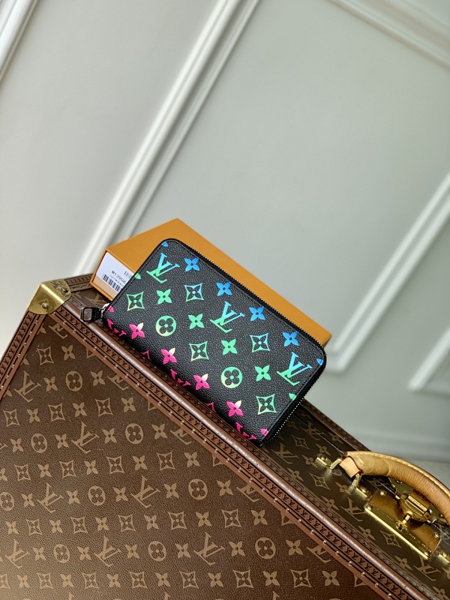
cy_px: 300
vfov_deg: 36.8
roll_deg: -31.4
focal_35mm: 52
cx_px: 225
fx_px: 901
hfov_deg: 28.0
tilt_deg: -19.1
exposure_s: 1/213
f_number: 2.4
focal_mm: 6
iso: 16
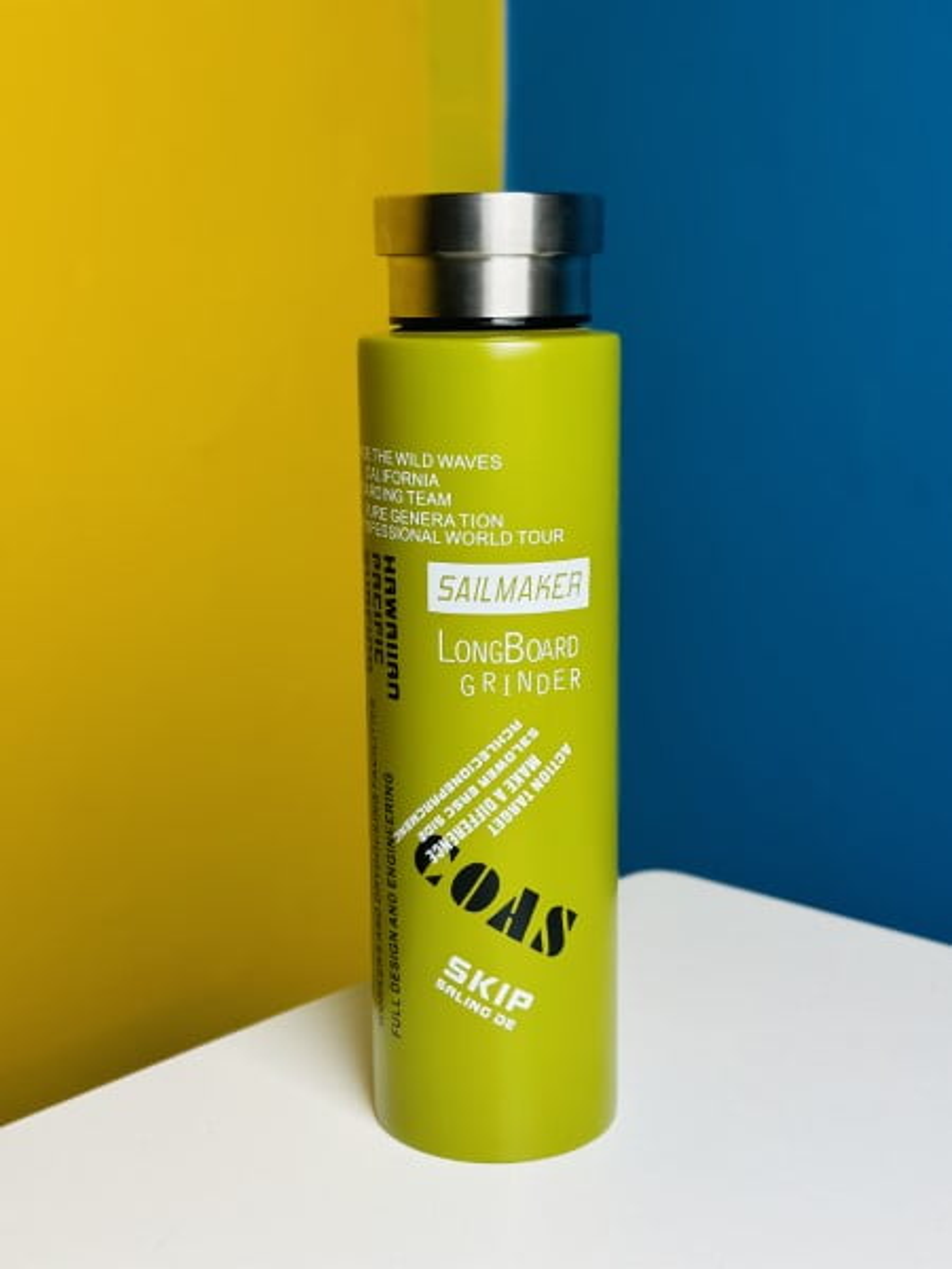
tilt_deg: -12.4
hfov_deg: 30.3
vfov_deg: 39.7
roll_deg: -0.2
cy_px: 634
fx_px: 1760
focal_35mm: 48
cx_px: 476
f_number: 1.8
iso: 100
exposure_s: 1/50
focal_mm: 6.9
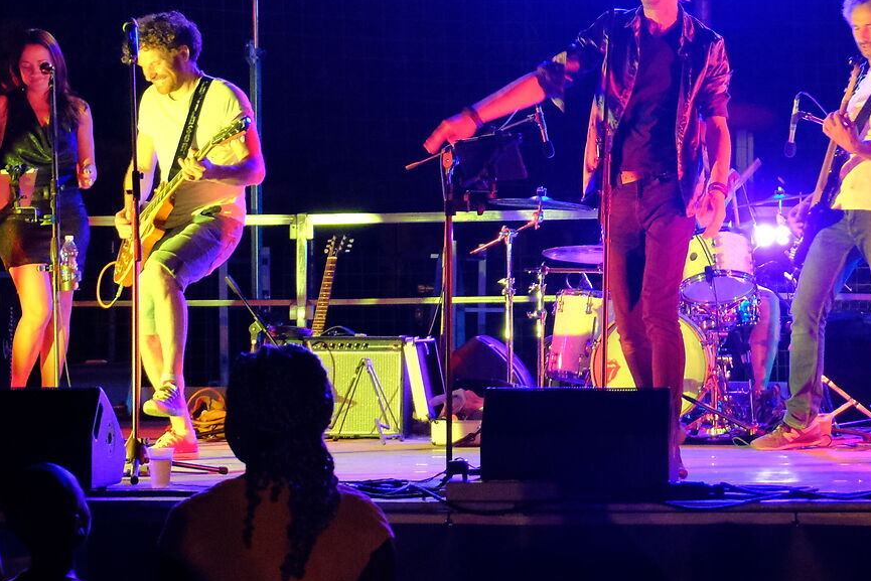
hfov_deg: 18.3
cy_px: 149
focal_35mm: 111
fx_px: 2686
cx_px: 643
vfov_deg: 12.3
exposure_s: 1/90
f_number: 3.2
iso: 3200
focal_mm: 26.5
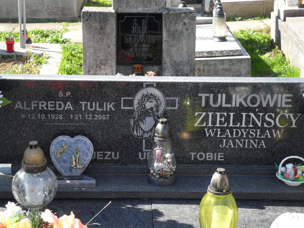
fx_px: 755
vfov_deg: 17.2
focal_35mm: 86
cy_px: 114
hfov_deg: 22.8
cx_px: 152
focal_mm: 15.4
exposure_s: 1/125
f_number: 4.3
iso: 100
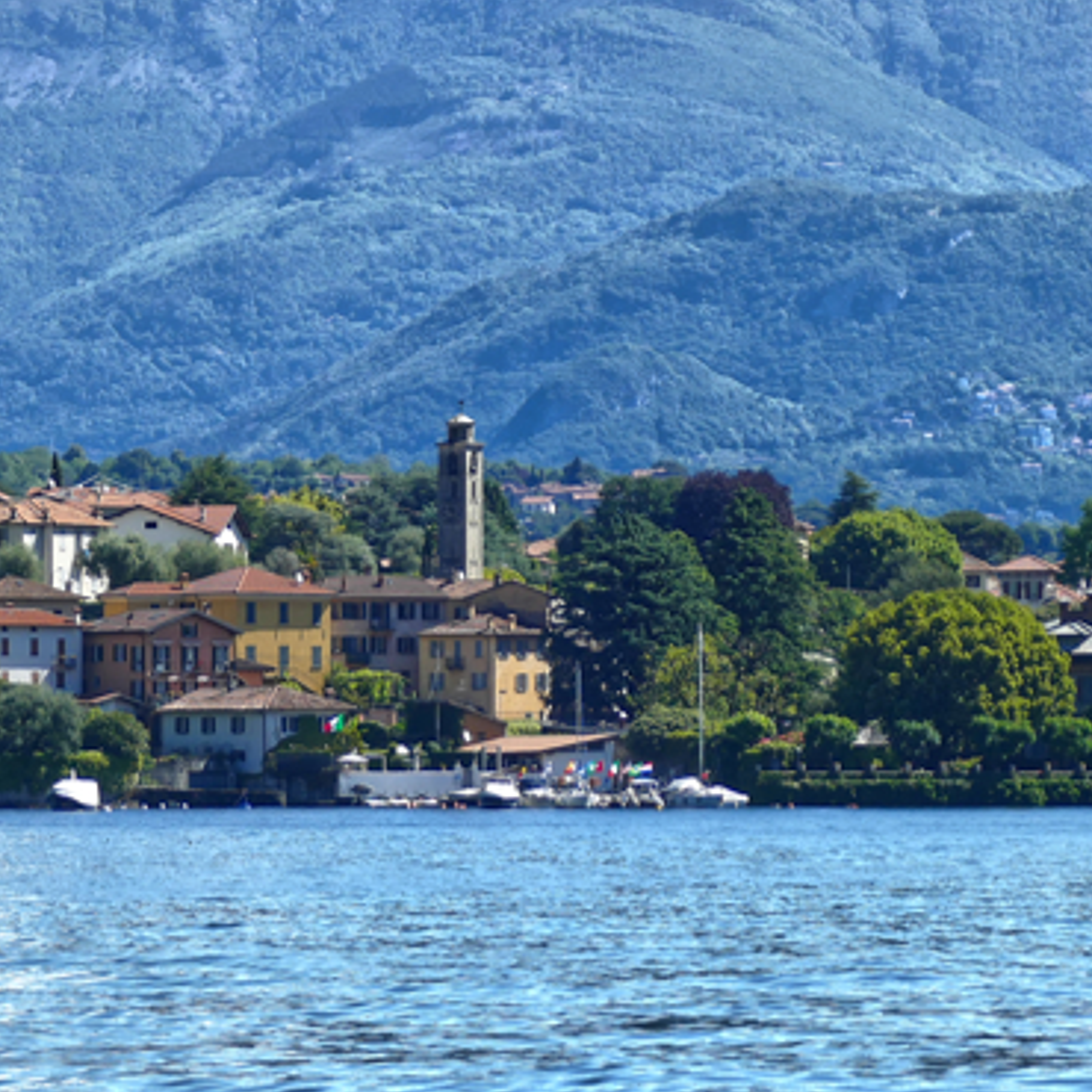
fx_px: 10921
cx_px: 490
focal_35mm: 306
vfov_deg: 5.7
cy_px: 409
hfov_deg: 5.7
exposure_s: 1/1300
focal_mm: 47.5
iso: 125
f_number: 3.9
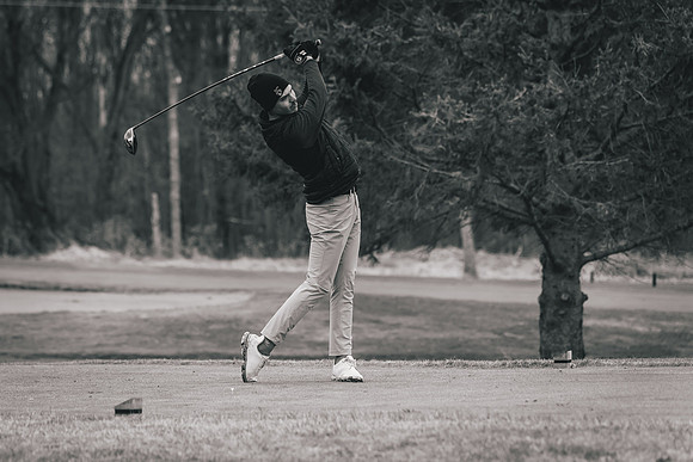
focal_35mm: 119
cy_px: 209
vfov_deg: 11.5
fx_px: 2291
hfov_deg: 17.2
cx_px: 287
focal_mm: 95
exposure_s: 1/3200
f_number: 2.8
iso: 640
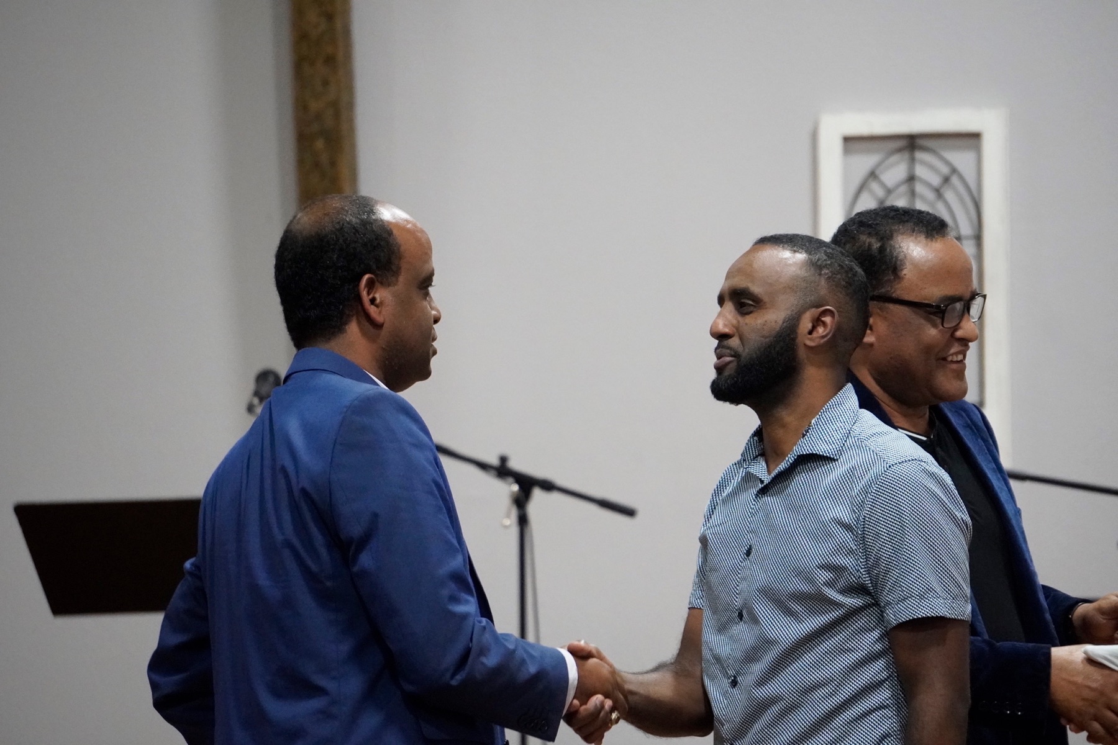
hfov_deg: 8.0
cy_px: 372
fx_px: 7965
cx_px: 559
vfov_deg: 5.4
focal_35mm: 256
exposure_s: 1/160
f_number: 6.3
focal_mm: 171
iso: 6400
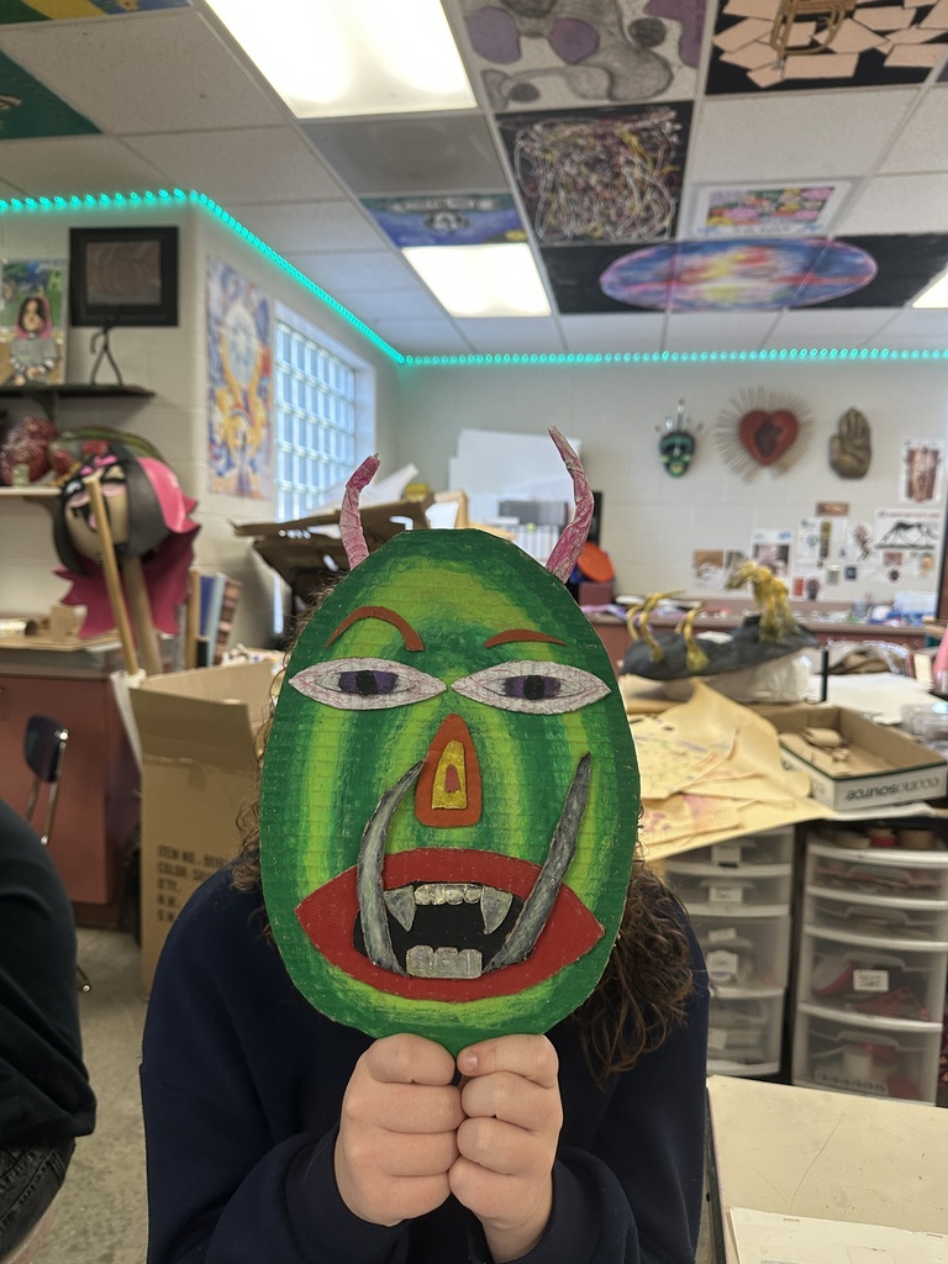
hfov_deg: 56.8
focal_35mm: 24
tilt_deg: -5.0
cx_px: 474
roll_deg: -1.8
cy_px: 632
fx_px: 876
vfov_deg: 71.6
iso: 200
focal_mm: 6.86
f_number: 1.78
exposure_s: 1/120
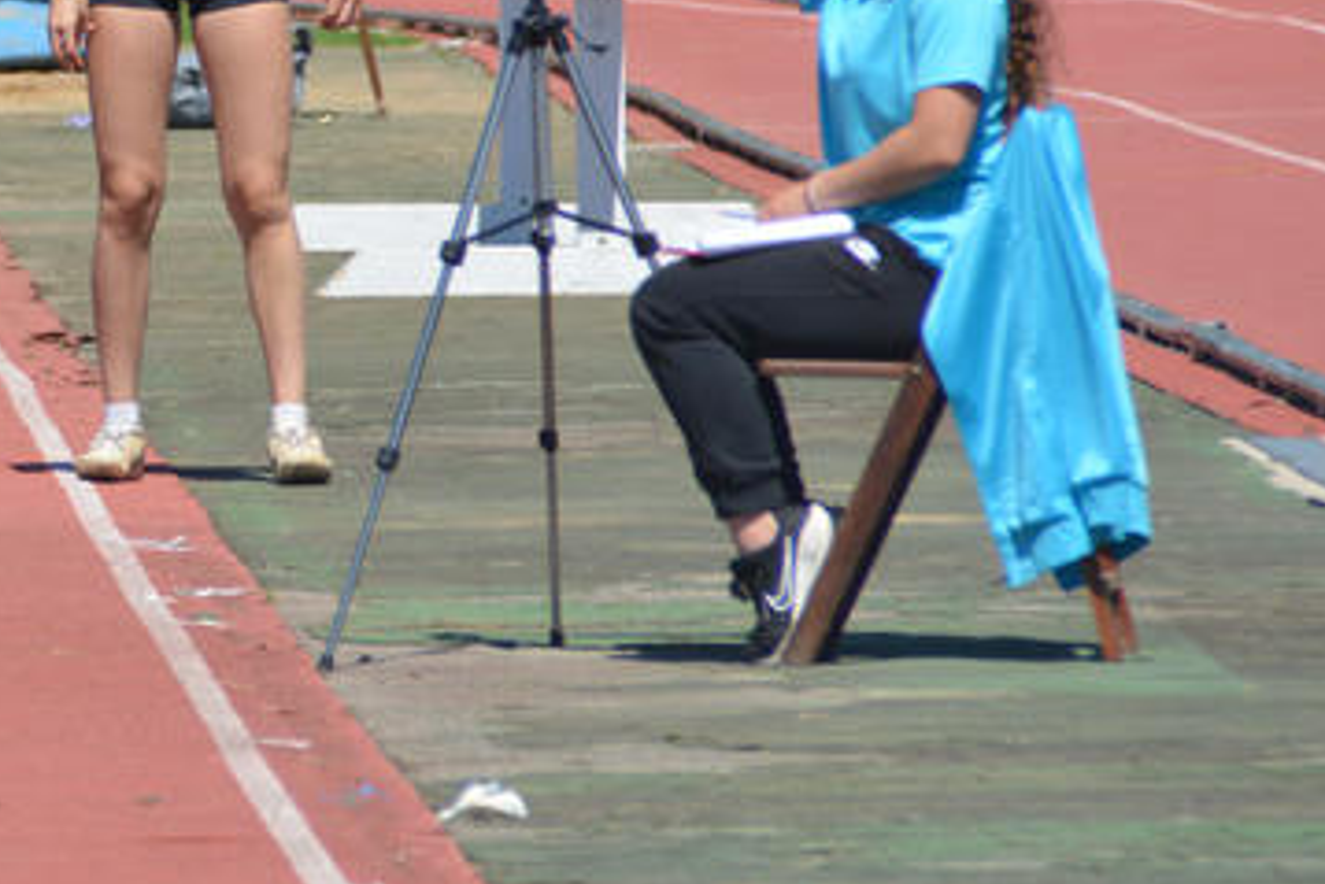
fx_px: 27761
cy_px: 166
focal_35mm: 754
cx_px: -259
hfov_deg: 2.7
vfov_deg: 1.8
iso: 400
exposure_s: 1/1600
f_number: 7.1
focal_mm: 200
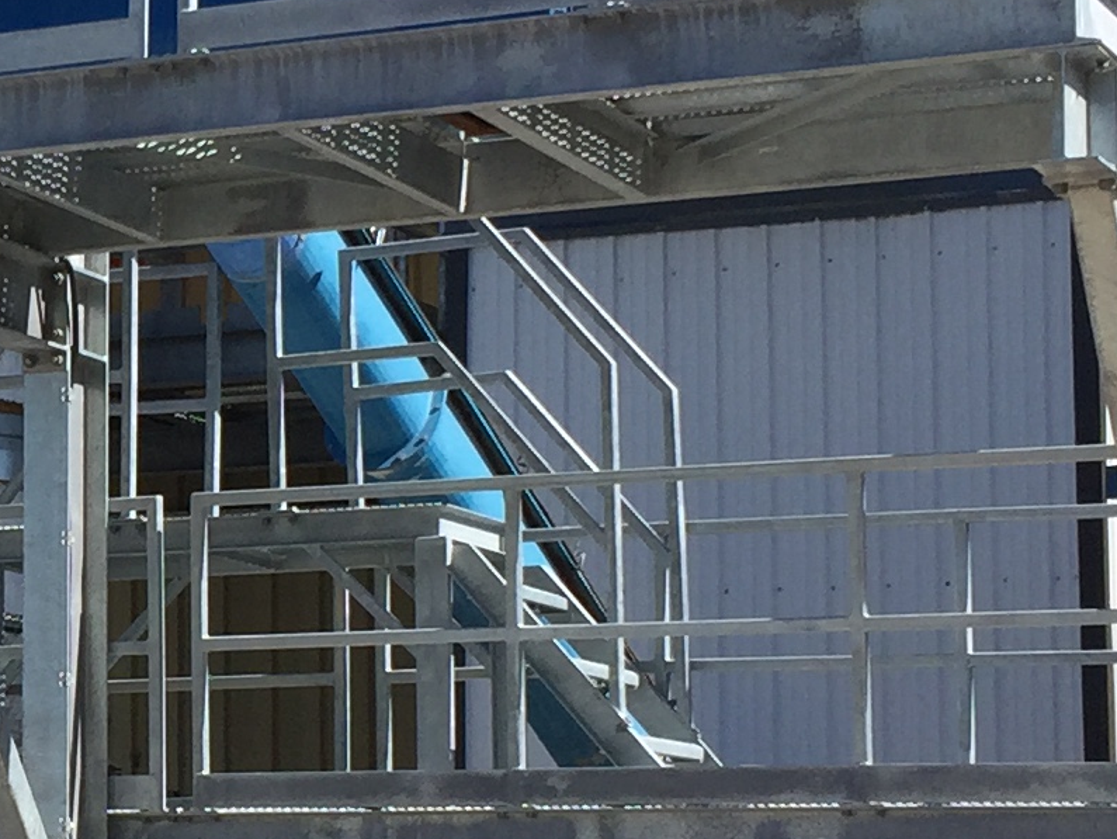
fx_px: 3842
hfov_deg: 15.9
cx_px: -207
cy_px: 465
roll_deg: -1.7
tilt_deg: +6.2
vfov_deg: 12.5
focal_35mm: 119
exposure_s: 1/1883
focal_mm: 4.15
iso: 32
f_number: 2.2
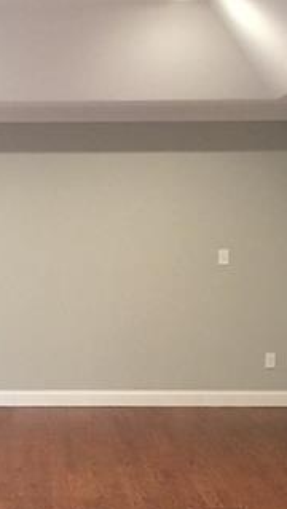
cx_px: 19
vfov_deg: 27.6
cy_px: 353
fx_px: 1026
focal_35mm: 76
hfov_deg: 15.7
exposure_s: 1/15
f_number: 2.2
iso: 100
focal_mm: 4.15
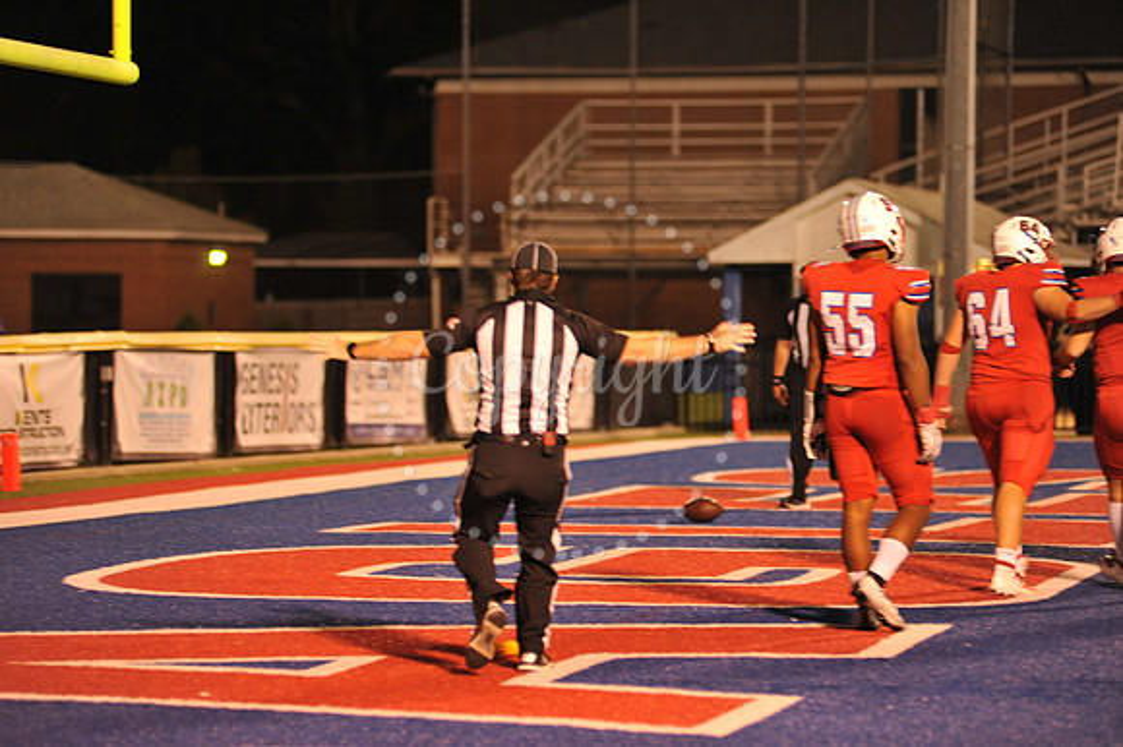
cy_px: 374
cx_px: 562
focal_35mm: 145
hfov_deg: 14.2
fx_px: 4520
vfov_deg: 9.5
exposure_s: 1/200
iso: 2000
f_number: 2.8
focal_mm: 145
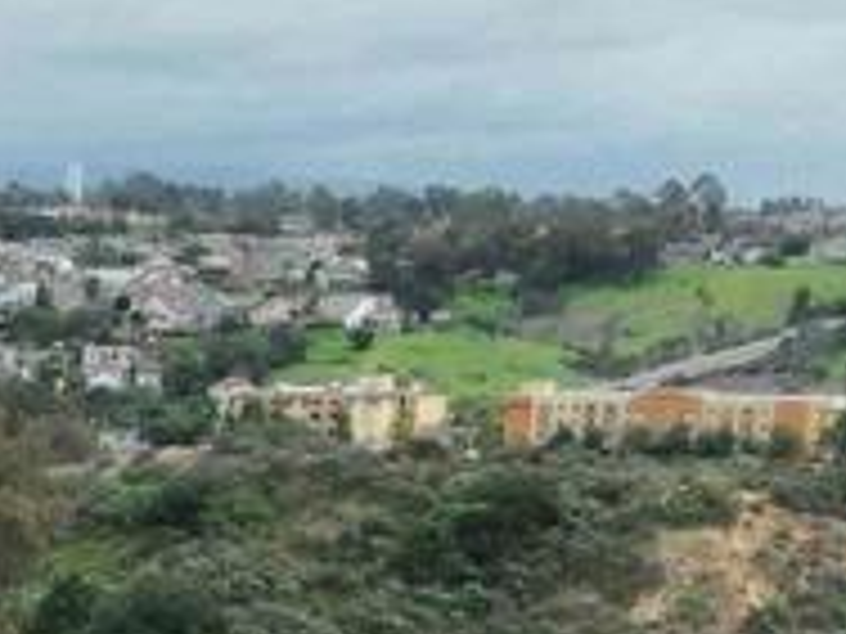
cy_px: 1670
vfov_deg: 9.6
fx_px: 3202
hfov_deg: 14.2
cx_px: -378
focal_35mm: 131
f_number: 2.8
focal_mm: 12.29
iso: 160
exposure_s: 1/1000
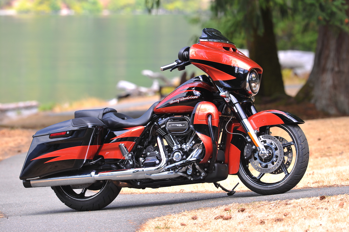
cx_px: 174
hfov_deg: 6.9
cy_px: 116
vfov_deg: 4.6
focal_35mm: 300
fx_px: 2907
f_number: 6.3
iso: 100
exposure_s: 1/100
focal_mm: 300
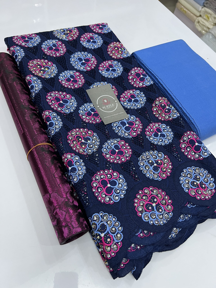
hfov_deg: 53.1
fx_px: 216
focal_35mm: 26
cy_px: 144
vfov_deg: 67.3
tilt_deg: -57.3
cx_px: 108
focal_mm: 5.7
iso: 160
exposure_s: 1/50
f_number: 1.5
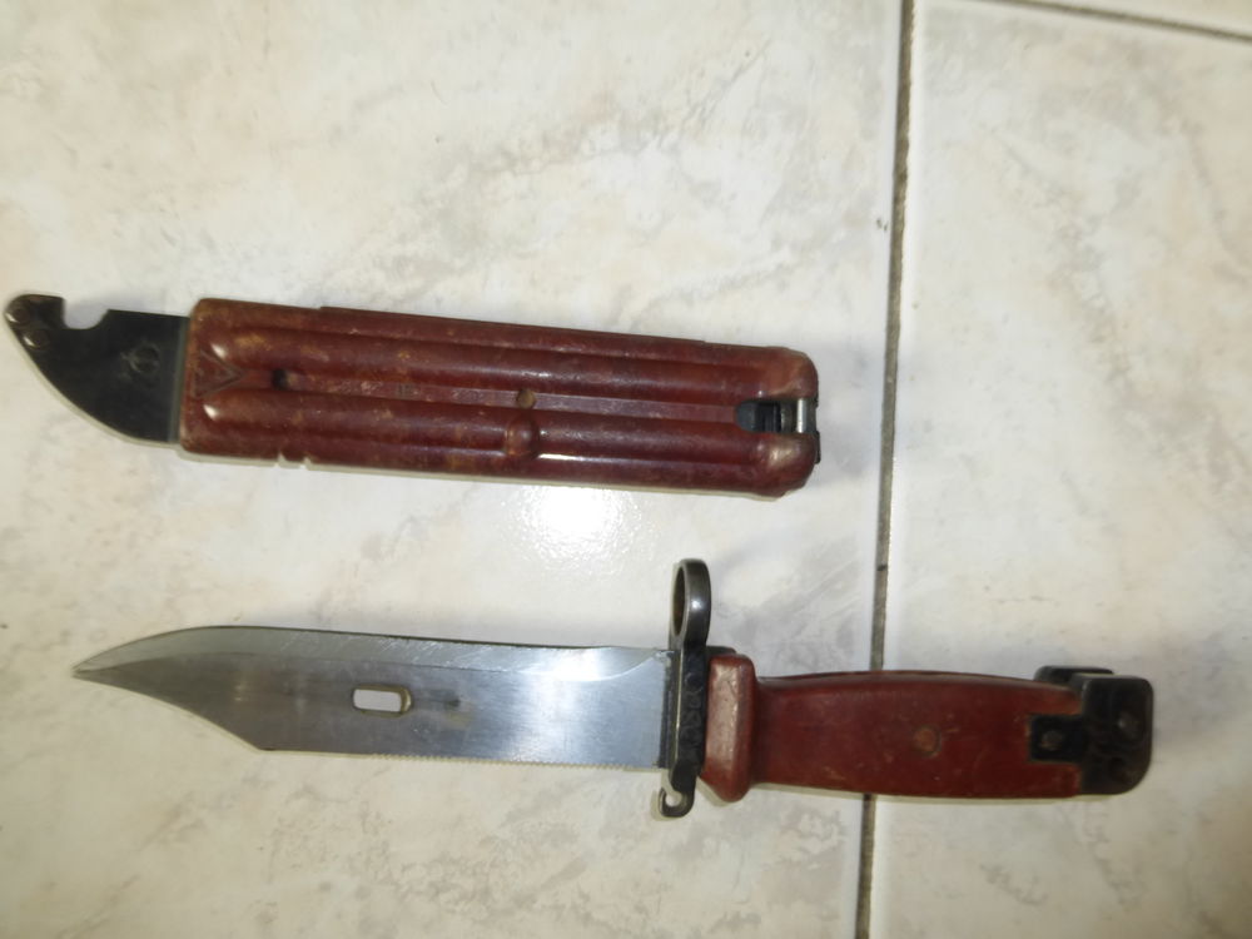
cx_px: 626
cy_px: 470
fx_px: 868
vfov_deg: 56.8
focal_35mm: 24
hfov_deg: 71.6
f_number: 3.3
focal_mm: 4.3
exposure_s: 1/10
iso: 100
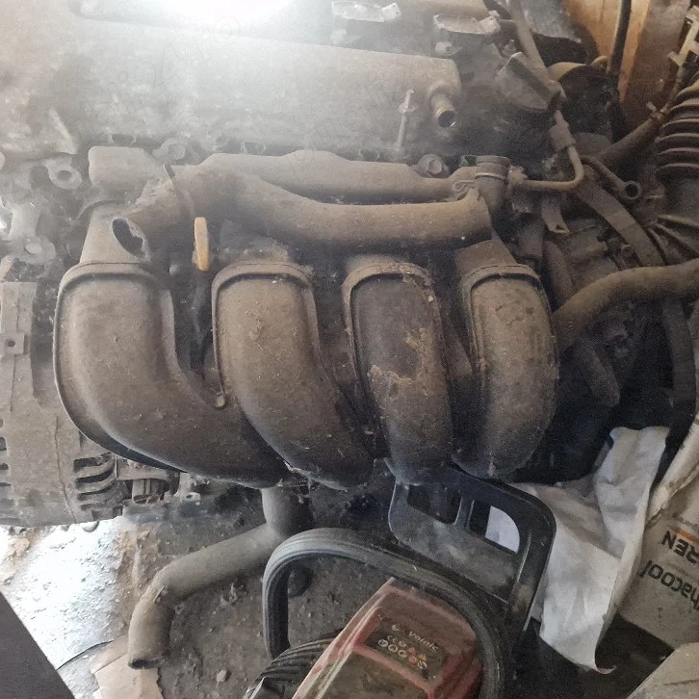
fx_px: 640
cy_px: 350
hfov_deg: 56.4
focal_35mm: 28
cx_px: 450
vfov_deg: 57.3
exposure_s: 1/25
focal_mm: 5.4
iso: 1000
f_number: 1.8
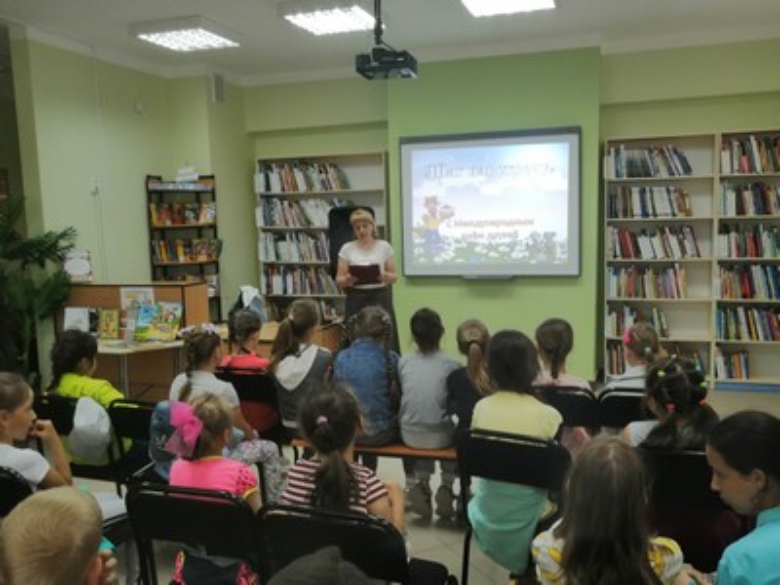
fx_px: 676
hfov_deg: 60.0
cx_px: 390
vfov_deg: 46.8
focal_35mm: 30
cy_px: 292
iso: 125
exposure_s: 1/50
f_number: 1.8
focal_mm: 3.62
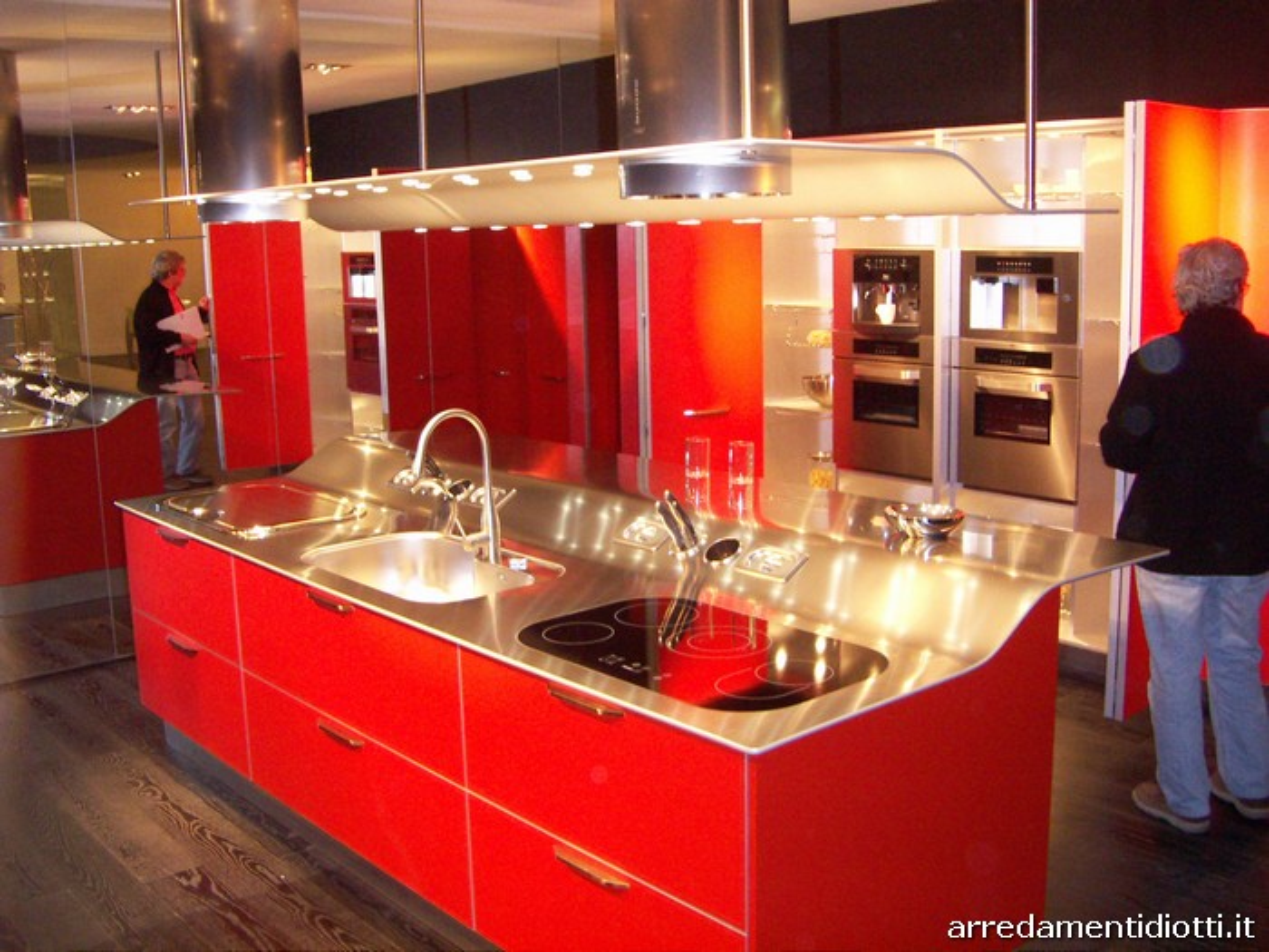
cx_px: 634
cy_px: 476
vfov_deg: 39.7
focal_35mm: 36
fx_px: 1320
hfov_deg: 51.4
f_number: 2.8
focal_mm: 4.7
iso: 200
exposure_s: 1/50
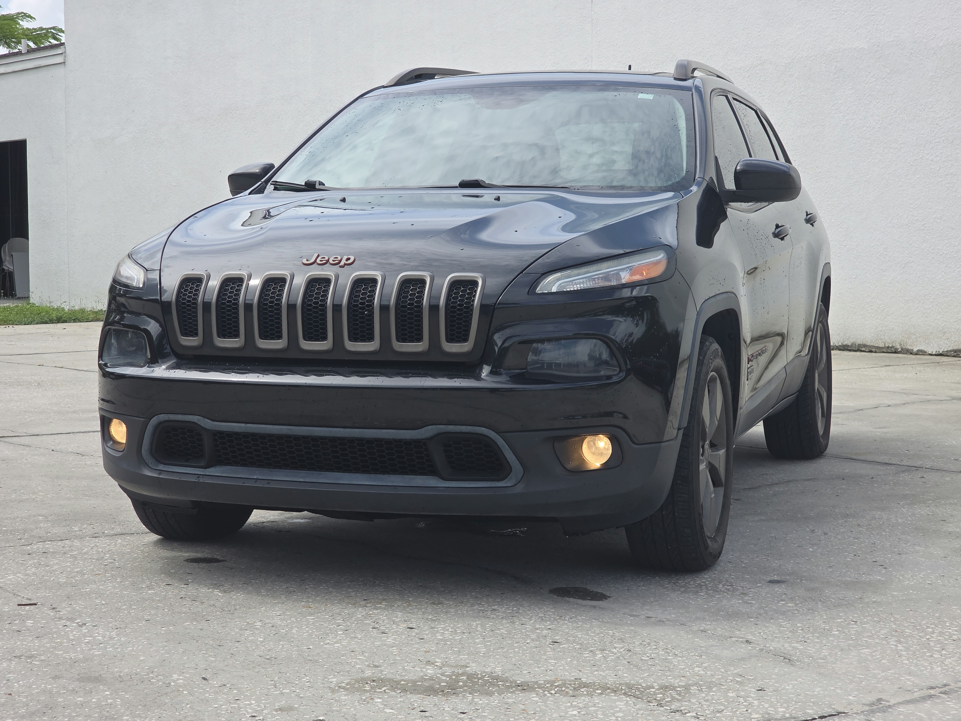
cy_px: 360
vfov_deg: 21.3
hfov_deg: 28.2
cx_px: 480
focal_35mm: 69
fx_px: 1916
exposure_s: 1/1610
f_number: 2.4
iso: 50
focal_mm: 7.9
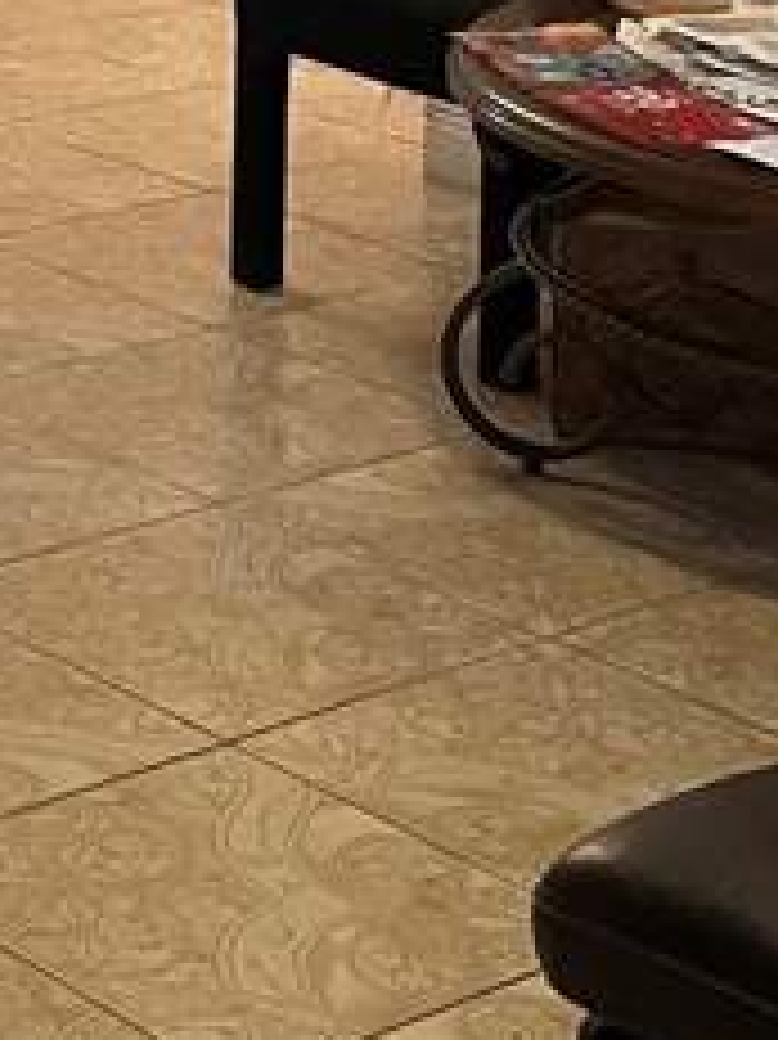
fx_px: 3599
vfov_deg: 15.6
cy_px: -320
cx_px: -616
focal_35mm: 120
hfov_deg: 11.5
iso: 200
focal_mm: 4.2
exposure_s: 1/60
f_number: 1.6
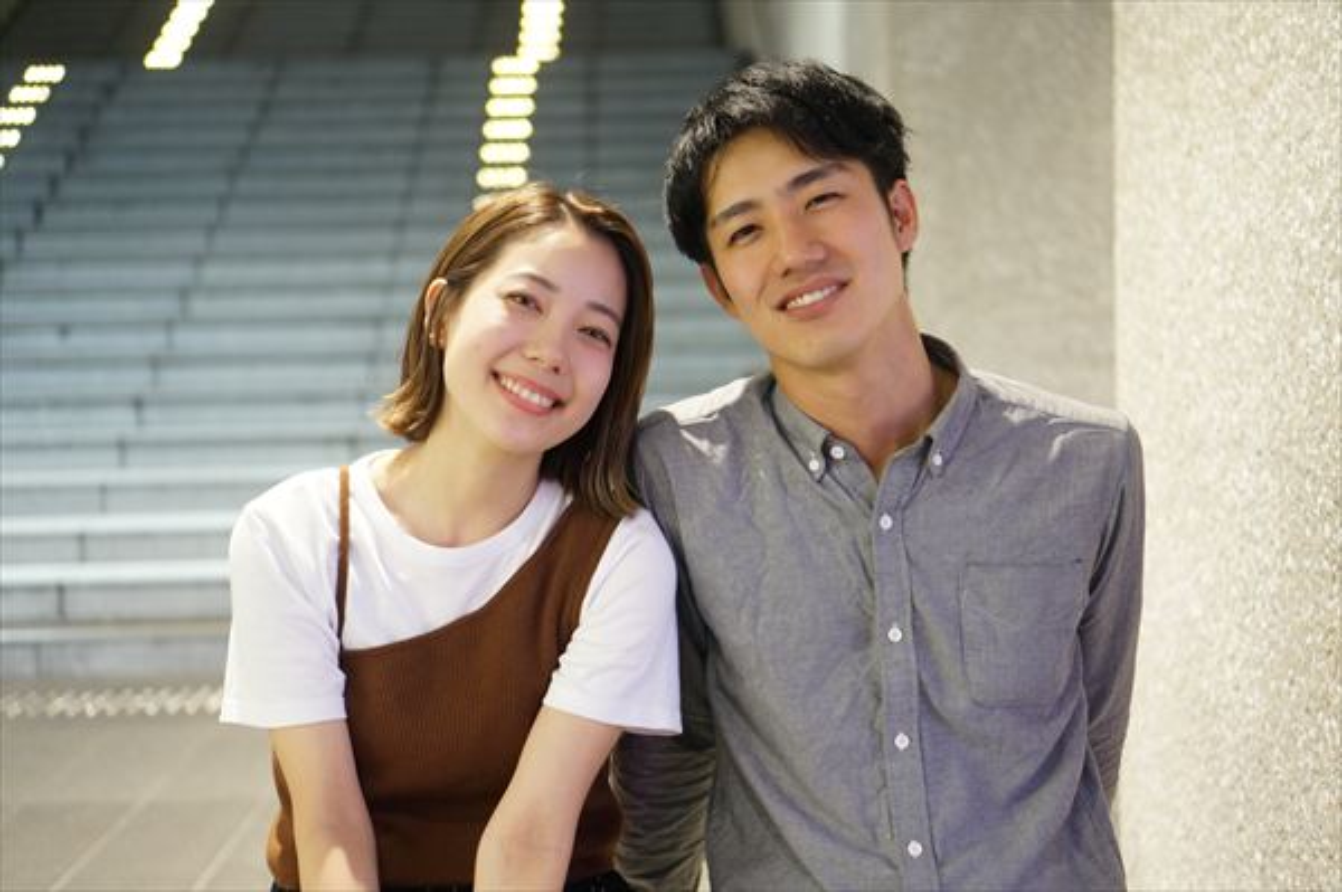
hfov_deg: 37.9
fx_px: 1955
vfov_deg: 25.7
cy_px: 446
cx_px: 671
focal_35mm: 52
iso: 800
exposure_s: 1/50
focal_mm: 35
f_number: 1.8
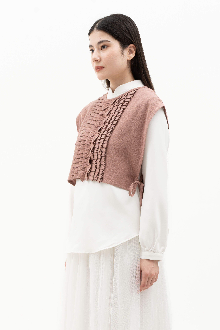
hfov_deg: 32.6
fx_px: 376
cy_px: 165
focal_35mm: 41
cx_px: 110
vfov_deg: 47.4
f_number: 11
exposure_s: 1/160
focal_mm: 41
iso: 100
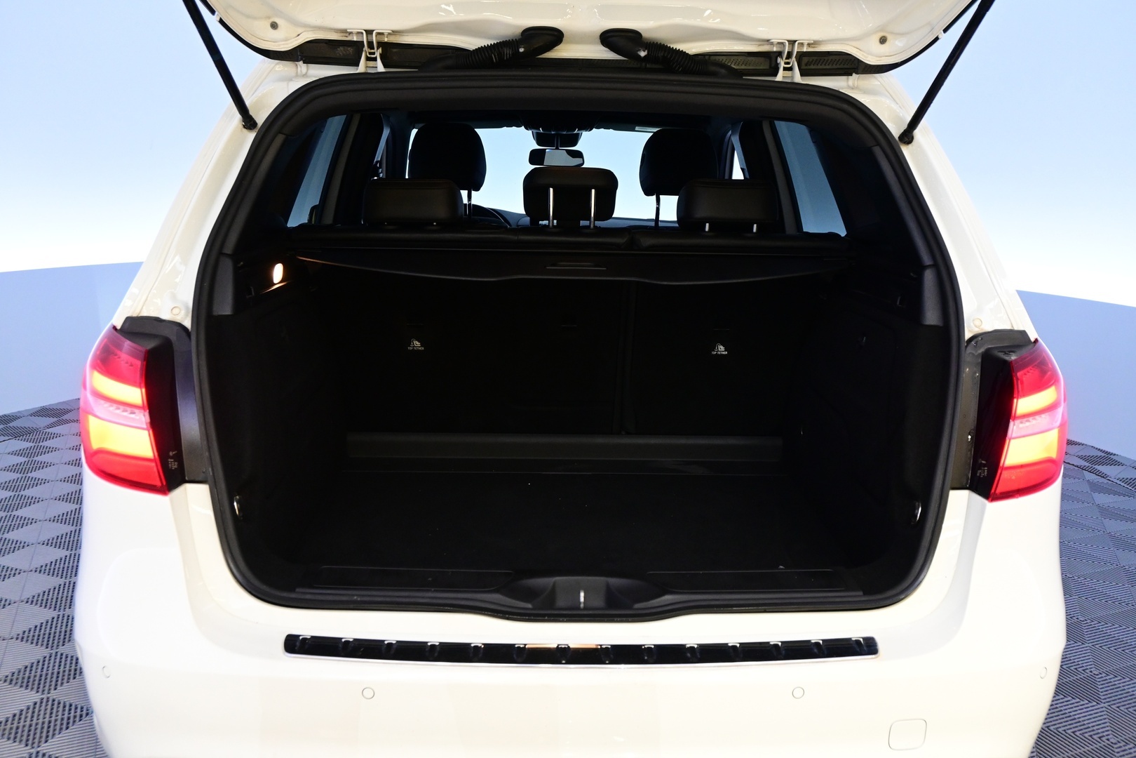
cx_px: 568
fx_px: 970
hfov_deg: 60.7
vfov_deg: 42.6
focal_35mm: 31
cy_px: 379
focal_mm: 20.5
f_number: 5
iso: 2000
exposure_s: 1/100
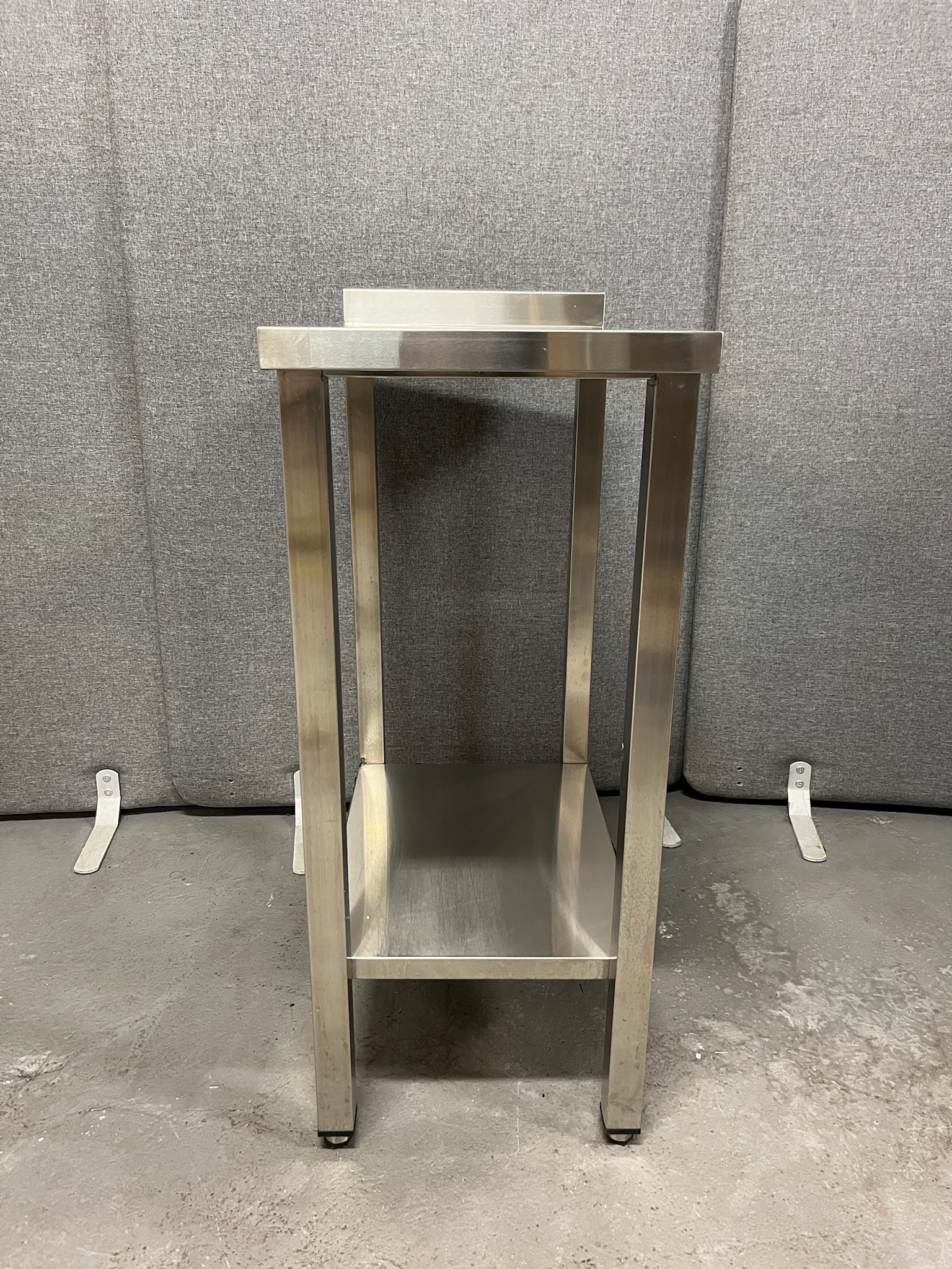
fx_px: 953
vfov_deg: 67.3
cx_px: 476
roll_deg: -0.7
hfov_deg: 53.1
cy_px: 634
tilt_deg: -19.9
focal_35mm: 26
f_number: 1.6
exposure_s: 1/50
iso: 250
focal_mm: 5.1
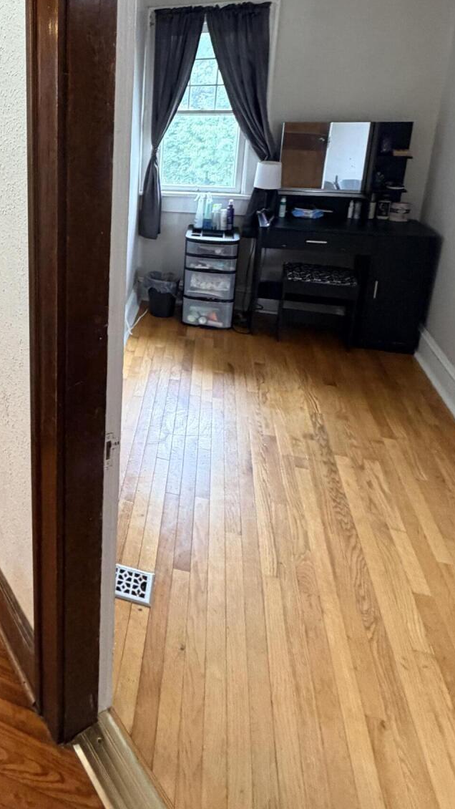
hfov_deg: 37.9
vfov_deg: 67.1
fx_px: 579
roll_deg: +1.8
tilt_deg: -13.6
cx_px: -6
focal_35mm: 27
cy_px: 242
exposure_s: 1/60
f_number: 2.2
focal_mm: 2.22
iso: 320
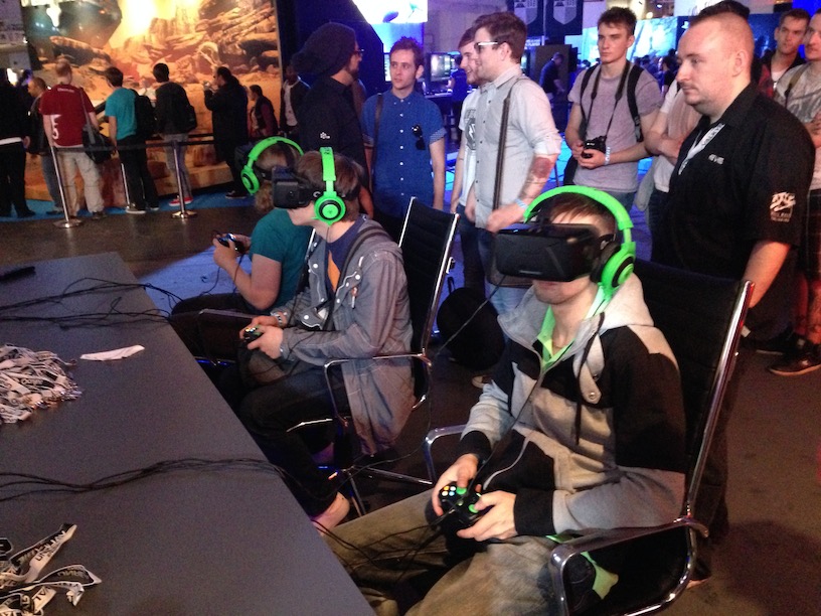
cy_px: 308
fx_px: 783
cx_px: 410
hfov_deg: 55.4
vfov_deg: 42.9
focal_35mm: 33
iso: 800
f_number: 2.4
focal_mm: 4.12
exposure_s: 1/15
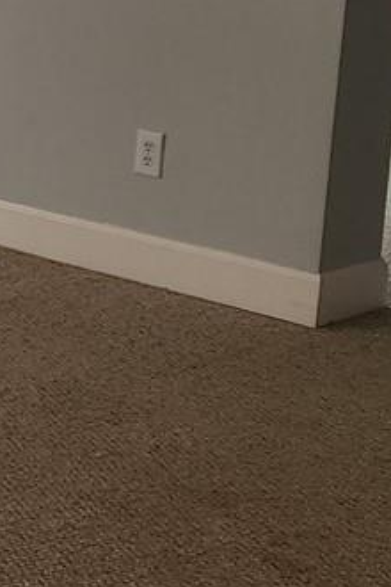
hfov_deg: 10.3
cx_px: -531
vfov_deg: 17.5
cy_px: 139
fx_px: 1890
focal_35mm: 116
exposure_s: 1/60
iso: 25
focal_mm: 6.4
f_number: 1.8
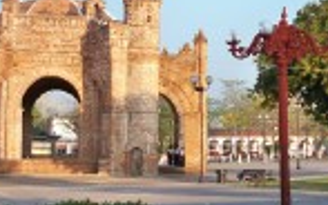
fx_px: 903
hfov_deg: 19.5
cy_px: 56
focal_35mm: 101
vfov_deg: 12.9
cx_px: 377
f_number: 3.1
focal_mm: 6.3
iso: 64
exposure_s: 1/250
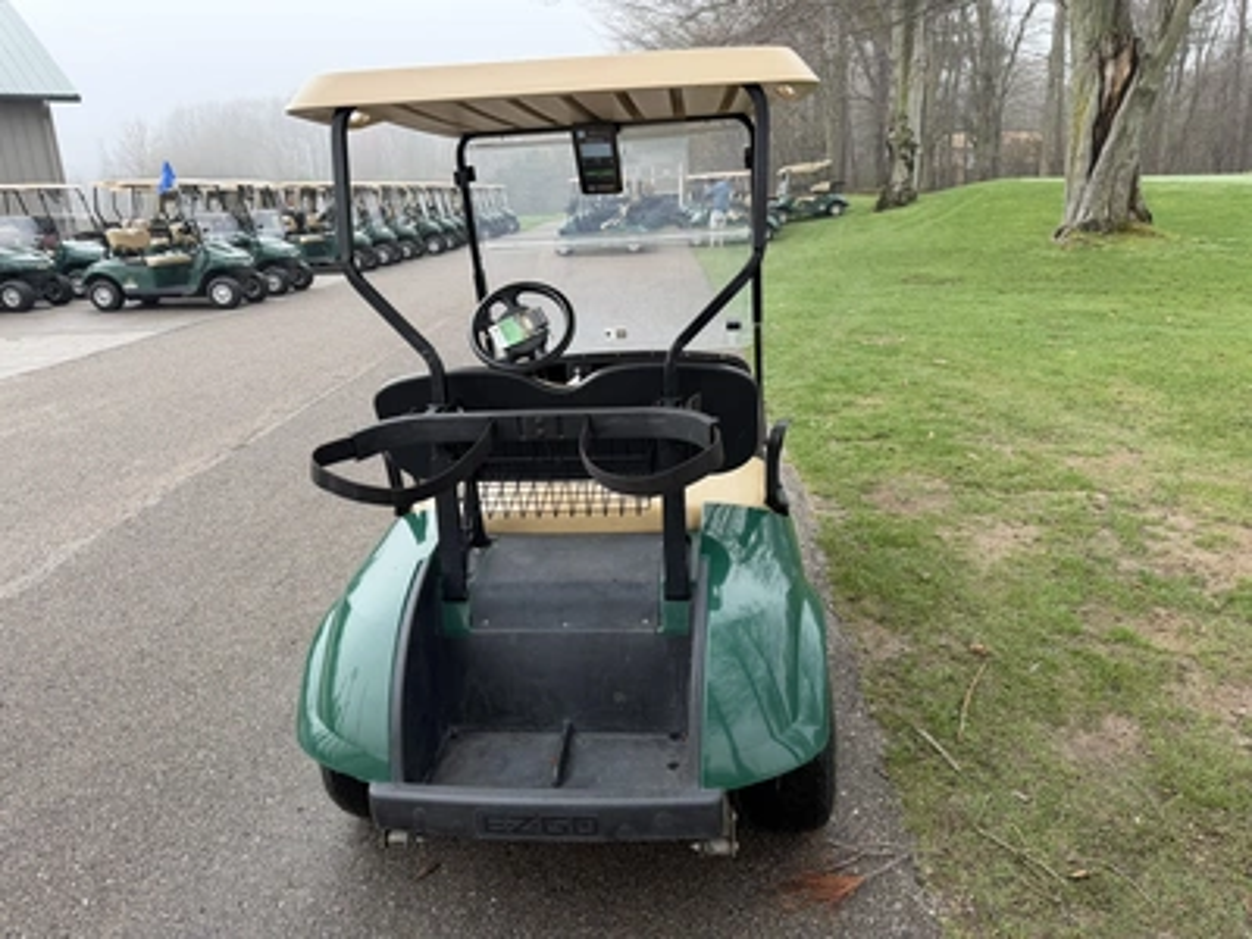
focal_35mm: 24
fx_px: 868
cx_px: 626
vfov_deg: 56.8
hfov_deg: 71.6
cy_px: 470
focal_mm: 6.76
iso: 100
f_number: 1.78
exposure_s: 1/1005
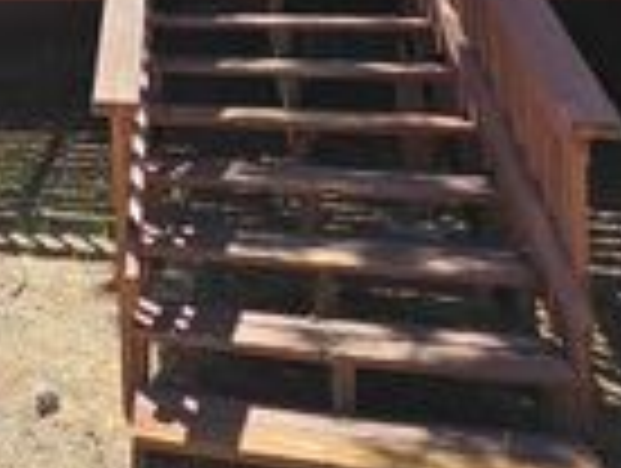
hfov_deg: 35.6
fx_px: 845
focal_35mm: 47
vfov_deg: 27.3
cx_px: -32
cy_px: -92
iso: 50
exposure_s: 1/944
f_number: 2.2
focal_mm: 2.2
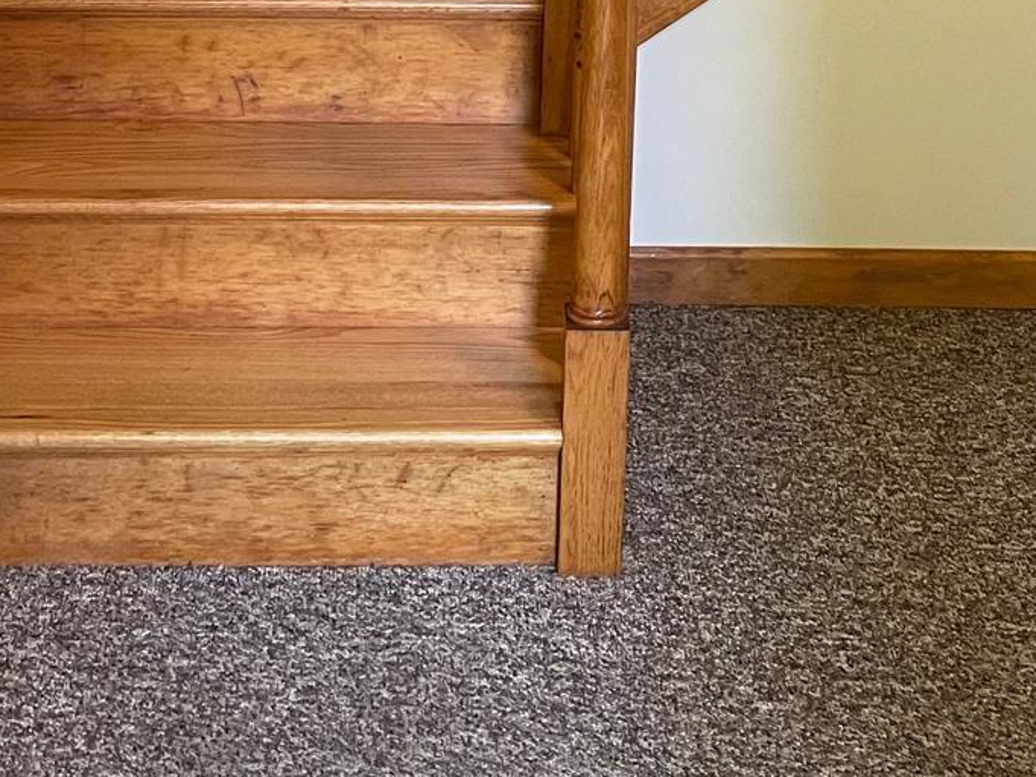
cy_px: -255
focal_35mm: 77
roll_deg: -2.2
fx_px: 2305
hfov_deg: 25.3
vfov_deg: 17.8
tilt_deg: -11.1
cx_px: 601
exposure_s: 1/60
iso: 125
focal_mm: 4.2
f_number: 1.6
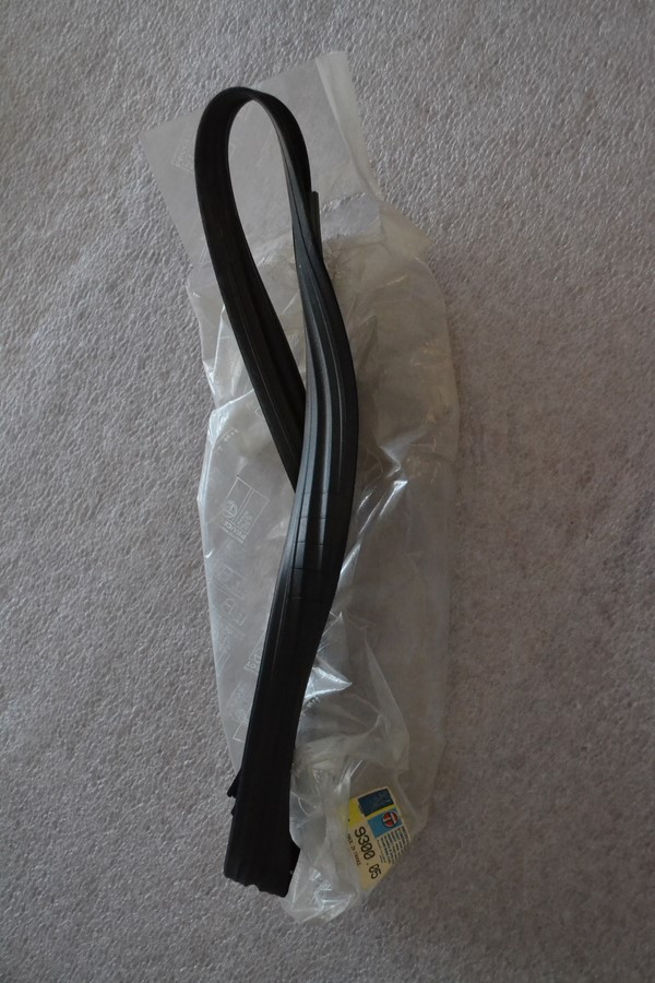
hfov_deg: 36.9
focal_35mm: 36
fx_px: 982
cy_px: 492
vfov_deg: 53.1
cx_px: 328
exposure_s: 1/40
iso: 3200
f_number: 4
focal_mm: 24
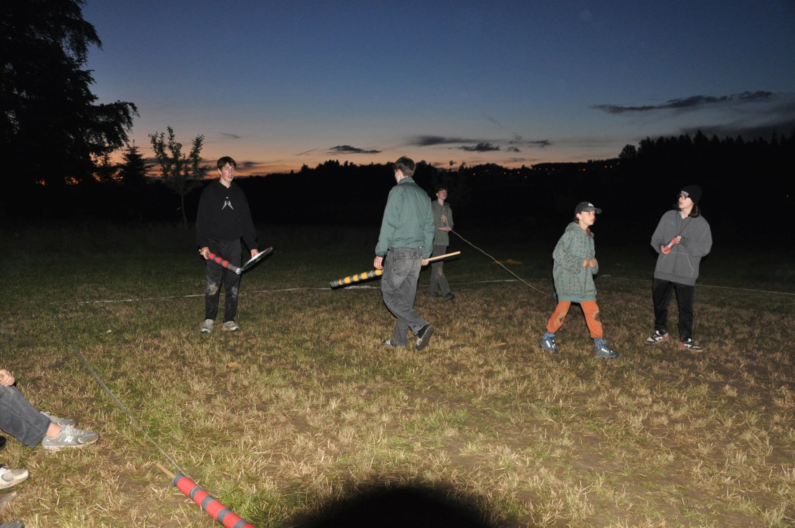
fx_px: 695
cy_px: 264
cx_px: 398
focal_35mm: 32
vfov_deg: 41.6
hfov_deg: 59.5
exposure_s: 1/60
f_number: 3.8
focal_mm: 21
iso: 800
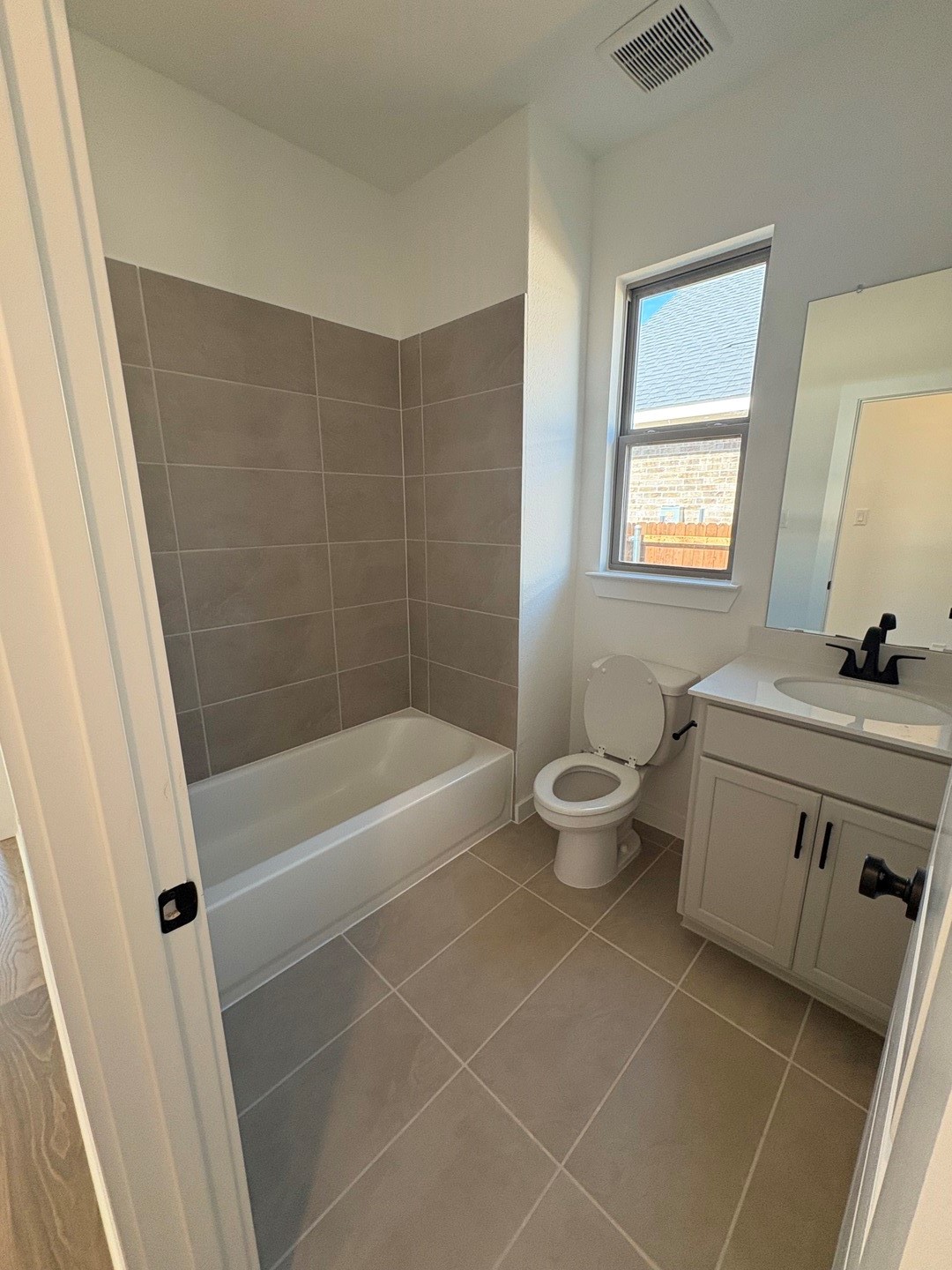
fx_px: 513
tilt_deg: -12.8
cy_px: 635
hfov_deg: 85.7
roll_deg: +0.0
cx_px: 476
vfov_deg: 102.1
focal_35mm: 14
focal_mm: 2.22
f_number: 2.2
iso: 250
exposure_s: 1/120
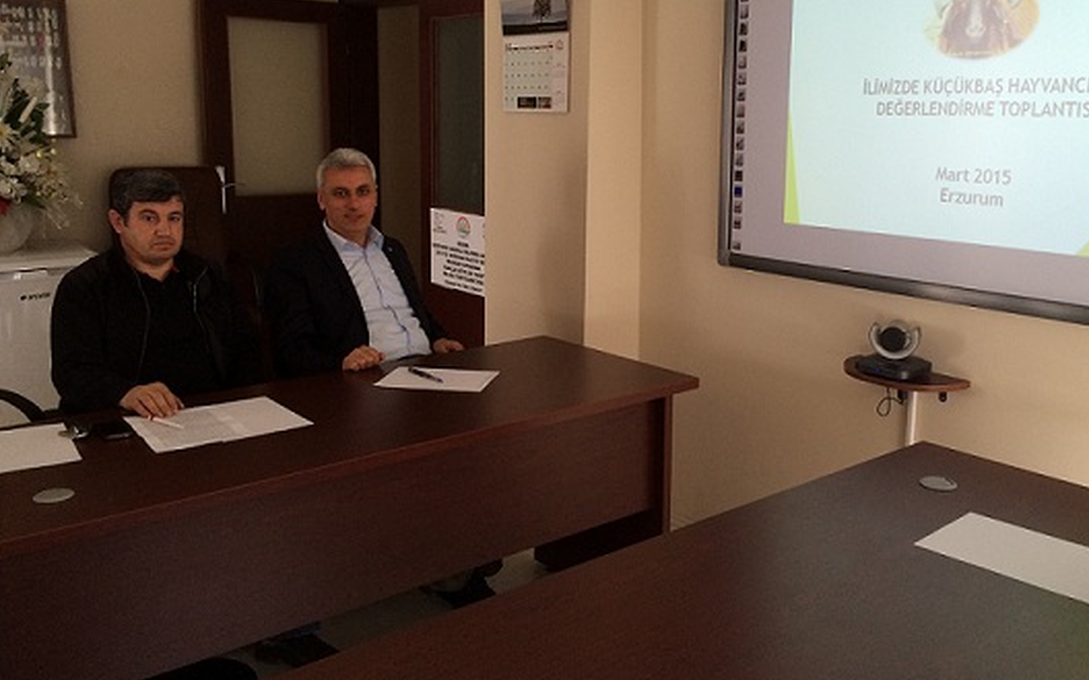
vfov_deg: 37.2
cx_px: 586
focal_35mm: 34
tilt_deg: -12.2
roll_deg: -0.5
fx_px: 1009
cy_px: 288
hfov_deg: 56.6
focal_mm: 4.15
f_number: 2.2
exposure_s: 1/30
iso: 40
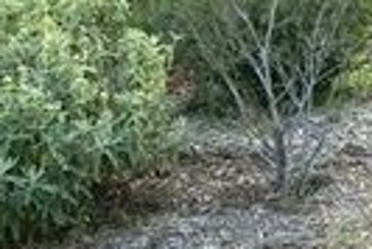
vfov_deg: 5.7
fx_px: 2390
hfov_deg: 8.3
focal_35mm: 231
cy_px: -368
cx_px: 839
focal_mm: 30
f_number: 4.5
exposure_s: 1/125
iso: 100
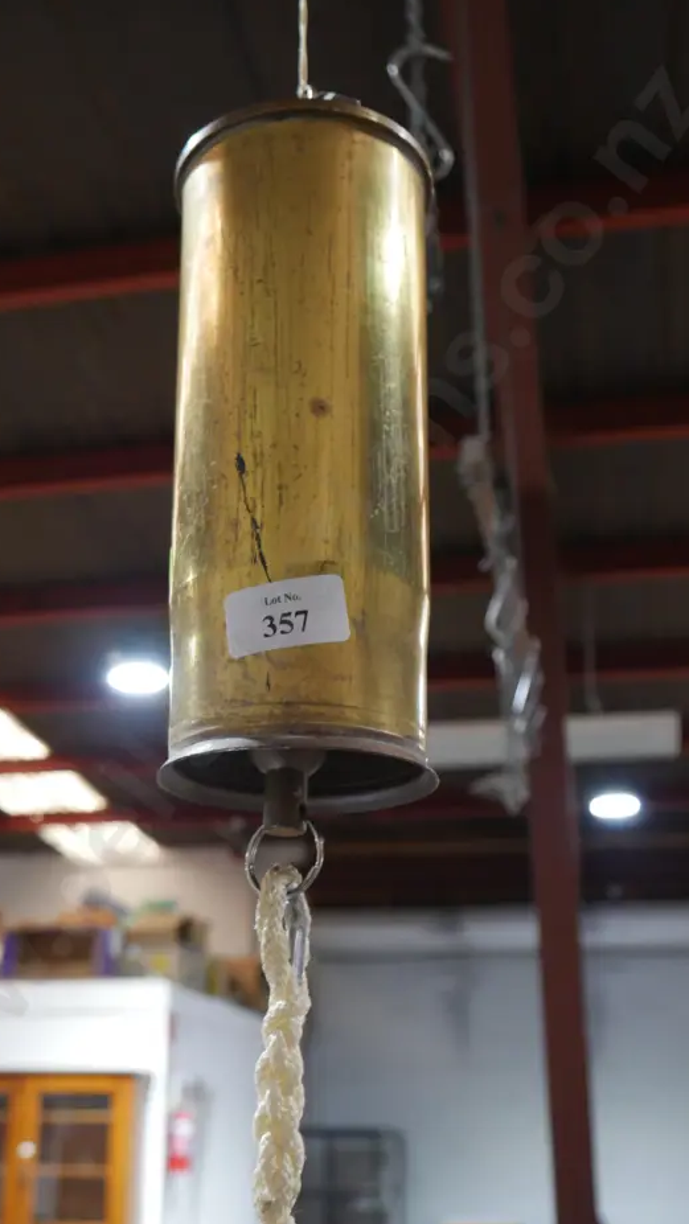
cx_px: 277
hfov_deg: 28.9
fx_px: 1331
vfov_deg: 49.4
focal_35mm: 41
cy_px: 624
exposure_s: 1/60
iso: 800
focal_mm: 17
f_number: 4
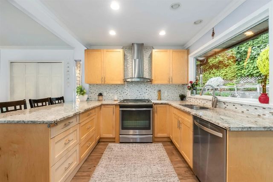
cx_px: 136
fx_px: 114
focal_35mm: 15
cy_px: 91
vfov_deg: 77.4
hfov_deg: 100.4
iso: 1000
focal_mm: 10
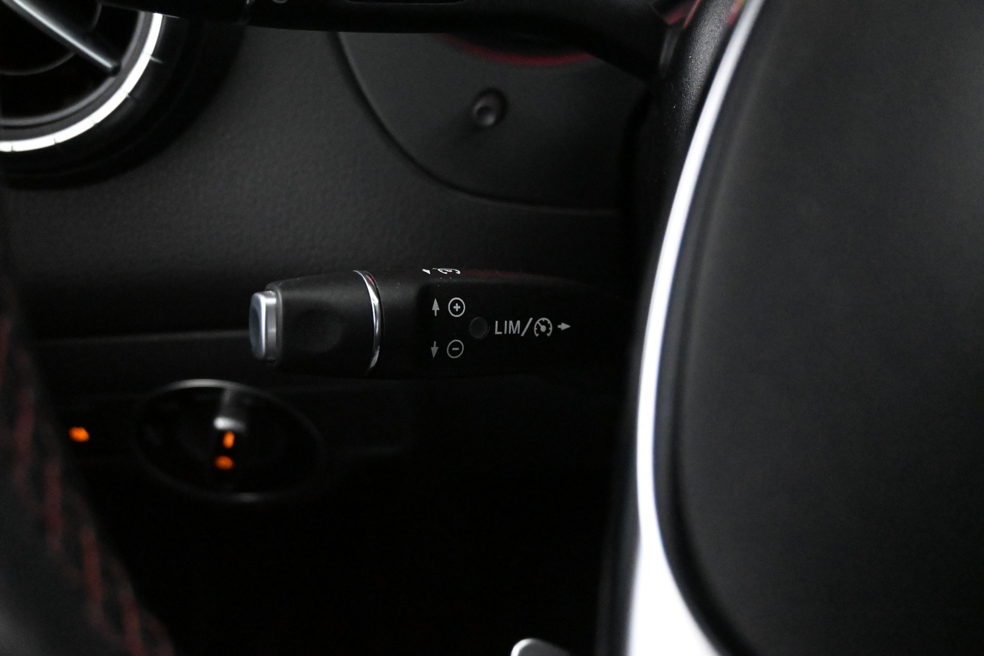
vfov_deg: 40.0
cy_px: 328
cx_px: 492
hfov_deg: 57.2
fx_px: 902
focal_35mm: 33
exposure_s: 1/40
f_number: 4
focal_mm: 22
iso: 12800
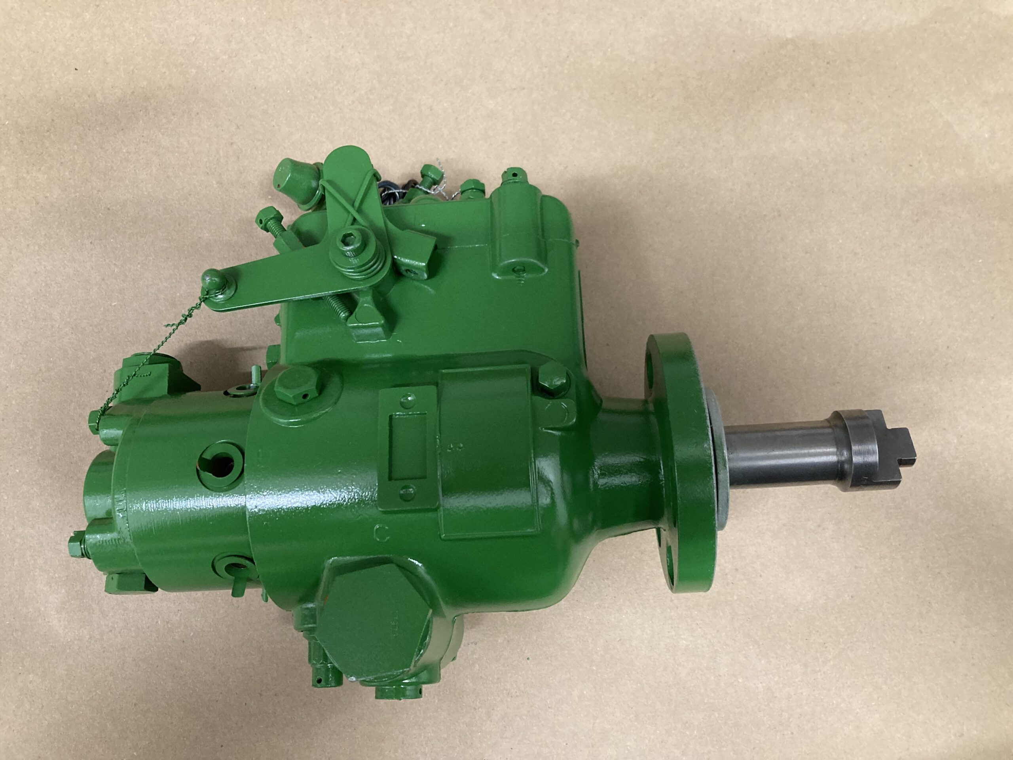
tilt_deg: -81.4
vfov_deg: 49.7
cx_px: 506
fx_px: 819
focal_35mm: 28
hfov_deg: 63.4
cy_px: 380
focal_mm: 3.99
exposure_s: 1/60
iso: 250
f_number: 1.8
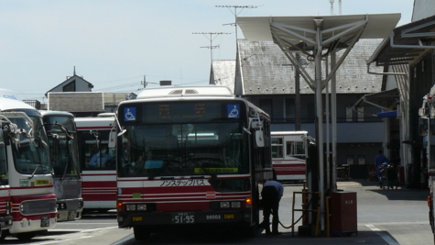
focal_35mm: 154
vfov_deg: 7.9
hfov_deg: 14.0
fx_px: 1776
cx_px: 219
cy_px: 108
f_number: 7.1
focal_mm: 15.5
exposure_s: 1/500
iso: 100
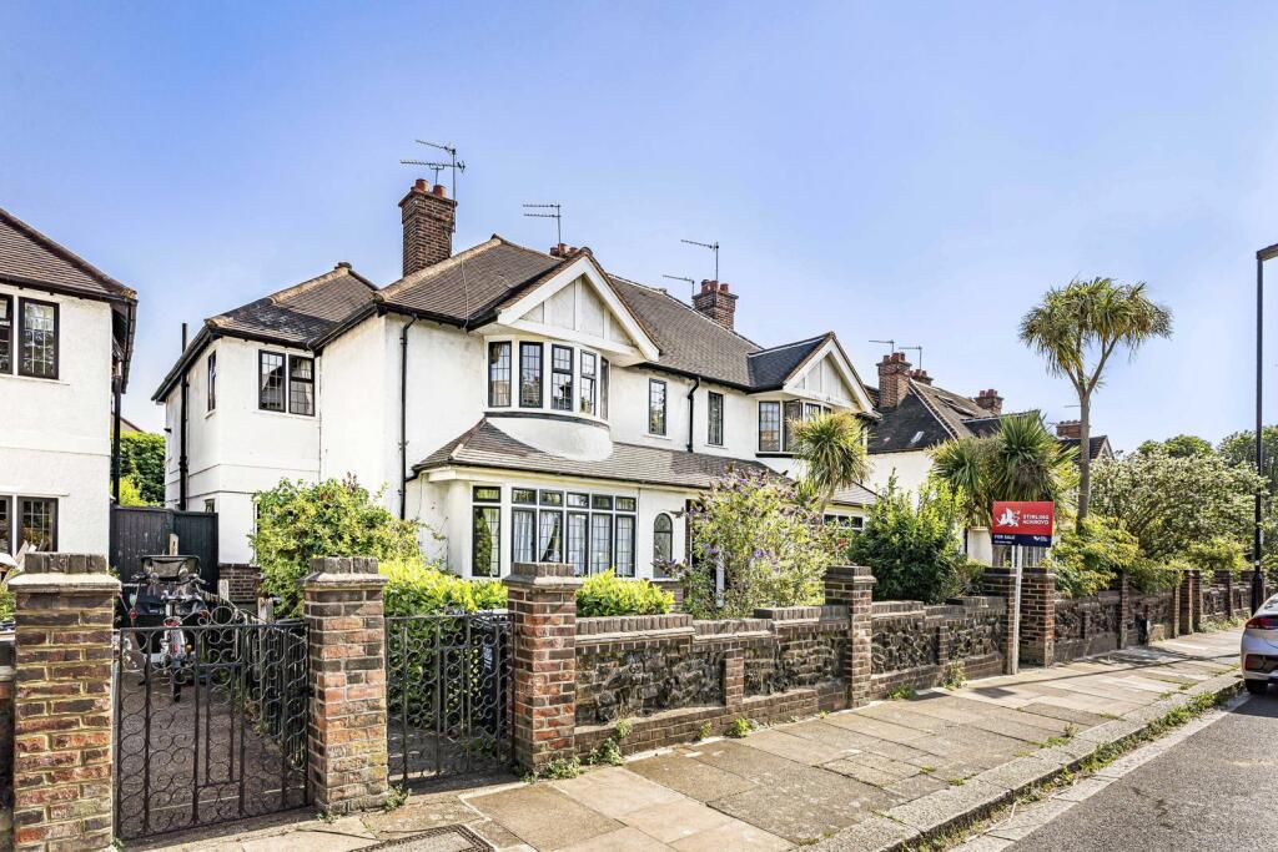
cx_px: 639
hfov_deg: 87.8
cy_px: 426
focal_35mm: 19
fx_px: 664
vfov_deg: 65.4
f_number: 8
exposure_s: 1/1250
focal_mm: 18.7
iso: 320
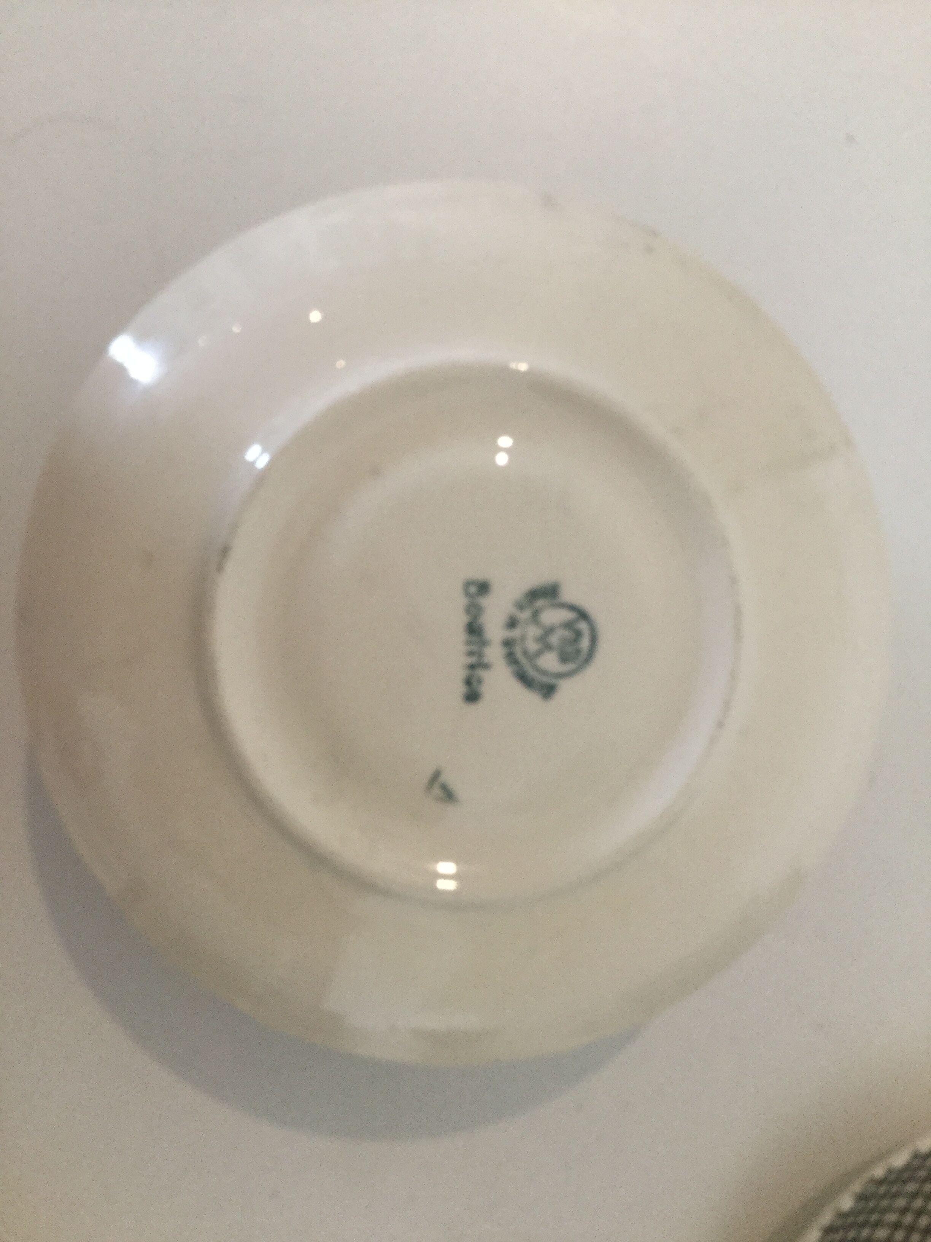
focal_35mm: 31
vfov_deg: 58.4
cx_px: 466
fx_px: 1112
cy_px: 621
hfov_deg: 45.4
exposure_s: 1/33
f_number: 2.4
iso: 100
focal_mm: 3.3
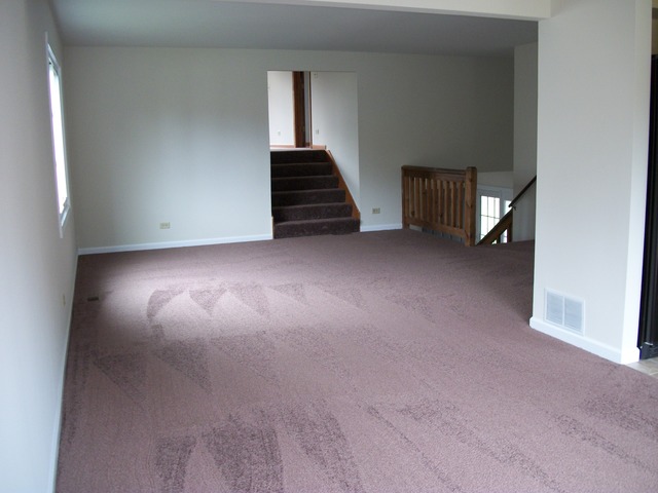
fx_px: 608
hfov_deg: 56.8
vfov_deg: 44.2
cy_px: 246
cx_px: 329
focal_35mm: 32
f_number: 2.9
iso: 160
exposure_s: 1/30
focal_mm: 5.7
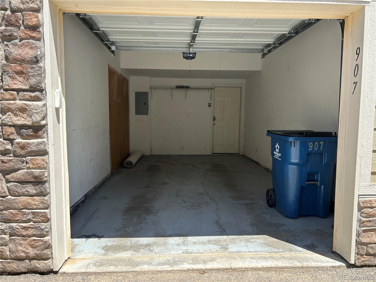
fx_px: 282
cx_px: 188
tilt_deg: -6.0
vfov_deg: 53.1
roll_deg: +0.2
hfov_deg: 67.3
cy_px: 141
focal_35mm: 26
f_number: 1.5
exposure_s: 1/924
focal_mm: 5.7
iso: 50
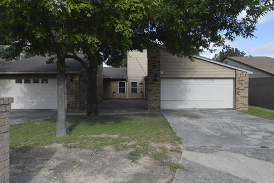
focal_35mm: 25
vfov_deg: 51.2
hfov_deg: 71.5
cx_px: 144
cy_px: 87
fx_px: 190
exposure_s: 1/5000
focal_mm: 18
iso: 6400
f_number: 11
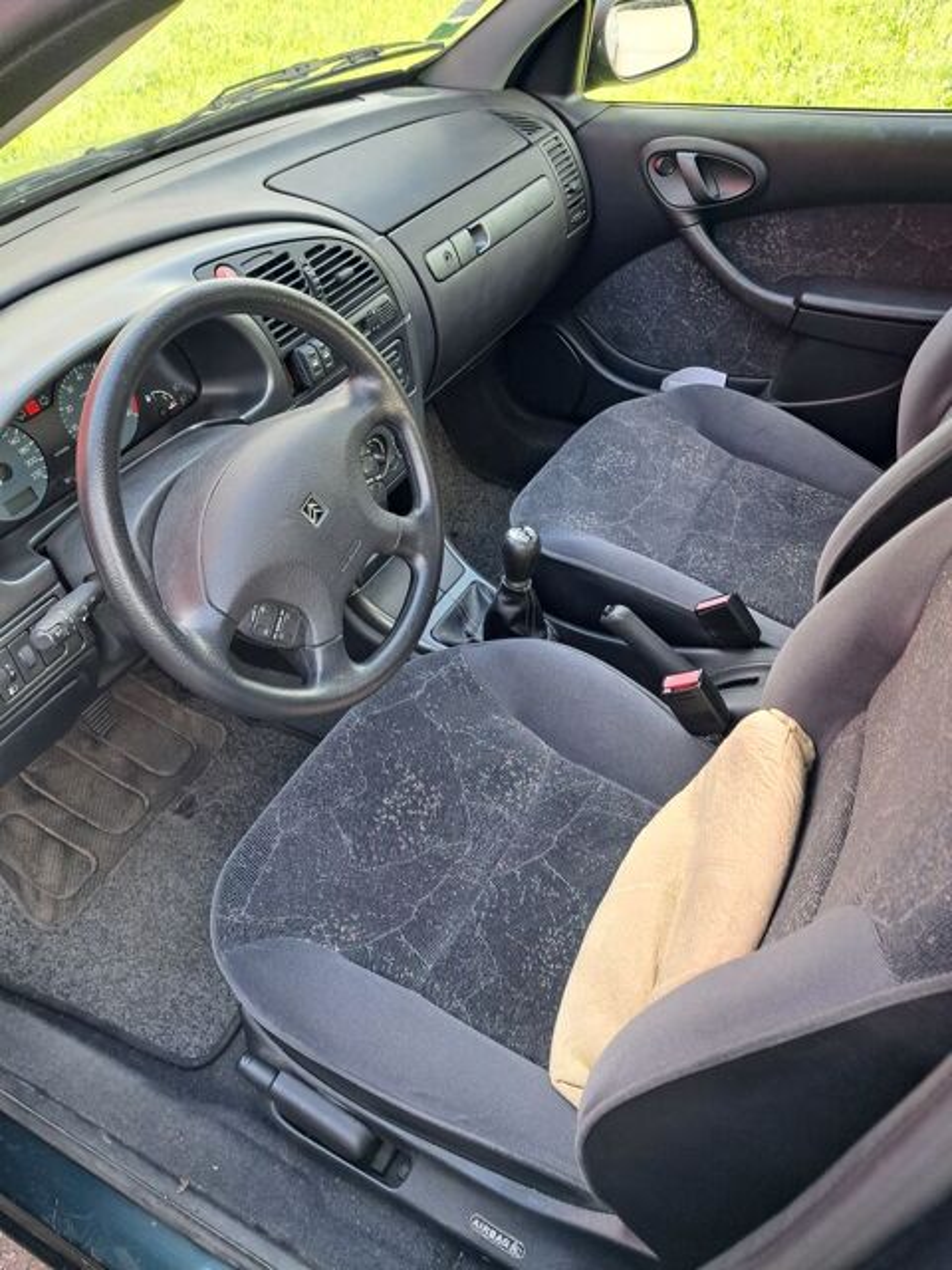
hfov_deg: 51.4
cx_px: 476
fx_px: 990
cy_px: 635
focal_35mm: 27
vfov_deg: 65.3
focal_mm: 4
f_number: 1.8
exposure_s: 1/60
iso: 50
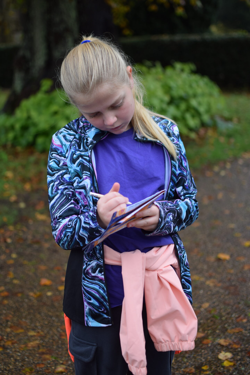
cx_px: 125
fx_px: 547
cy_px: 188
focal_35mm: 52
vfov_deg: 37.9
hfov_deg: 25.8
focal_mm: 35
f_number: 1.8
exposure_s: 1/1000
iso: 100
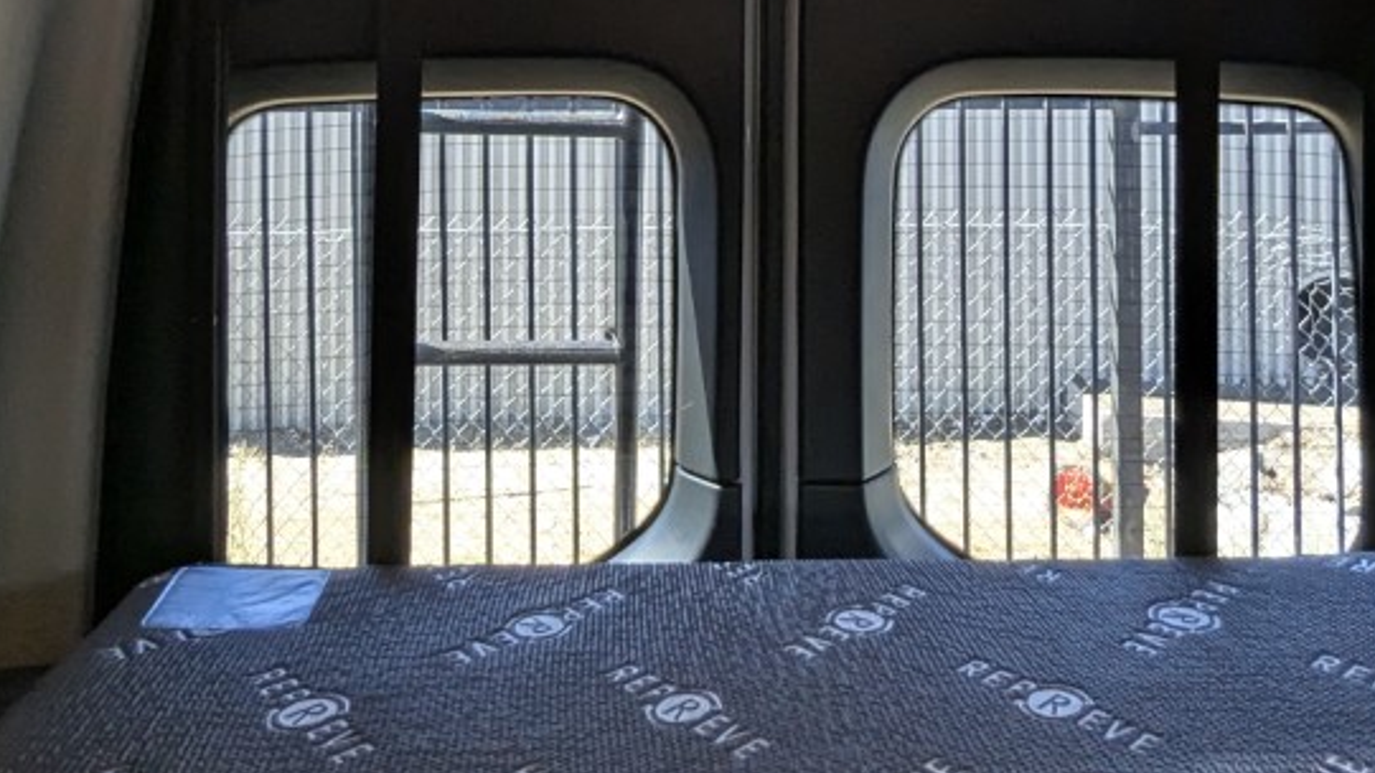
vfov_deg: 24.9
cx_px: 741
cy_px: -48
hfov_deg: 45.4
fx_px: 1640
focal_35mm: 45
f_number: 2.2
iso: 136
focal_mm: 2.35
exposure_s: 1/98.8
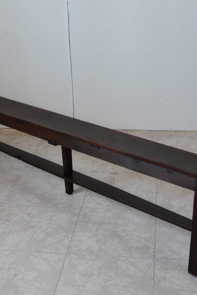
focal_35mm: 55
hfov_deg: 24.6
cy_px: 135
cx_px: 102
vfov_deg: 36.2
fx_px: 451
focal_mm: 22
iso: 800
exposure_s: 1/100
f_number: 5
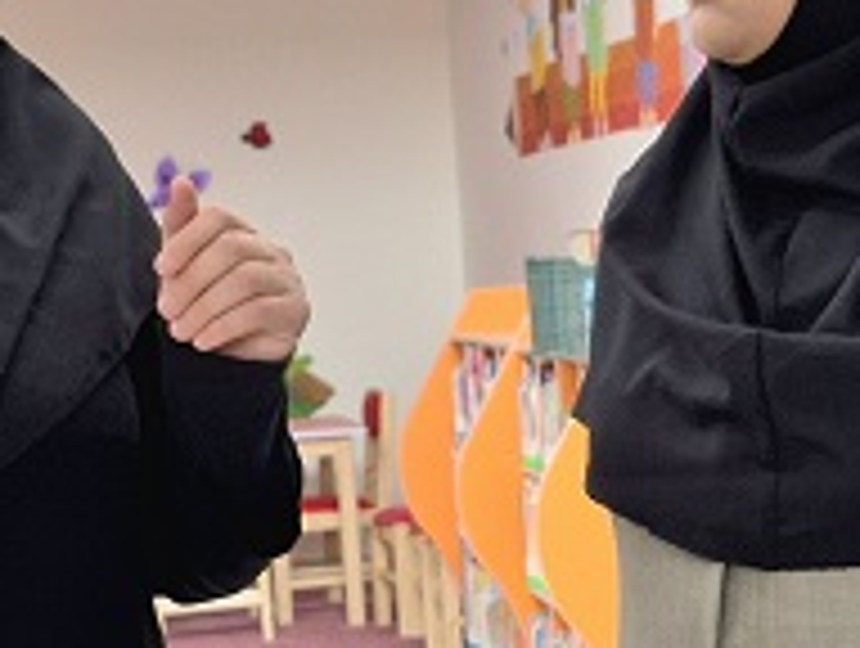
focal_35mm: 119
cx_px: 747
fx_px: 2962
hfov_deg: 16.3
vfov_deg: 12.4
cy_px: 520
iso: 40
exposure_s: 1/182
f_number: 1.8
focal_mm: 5.4
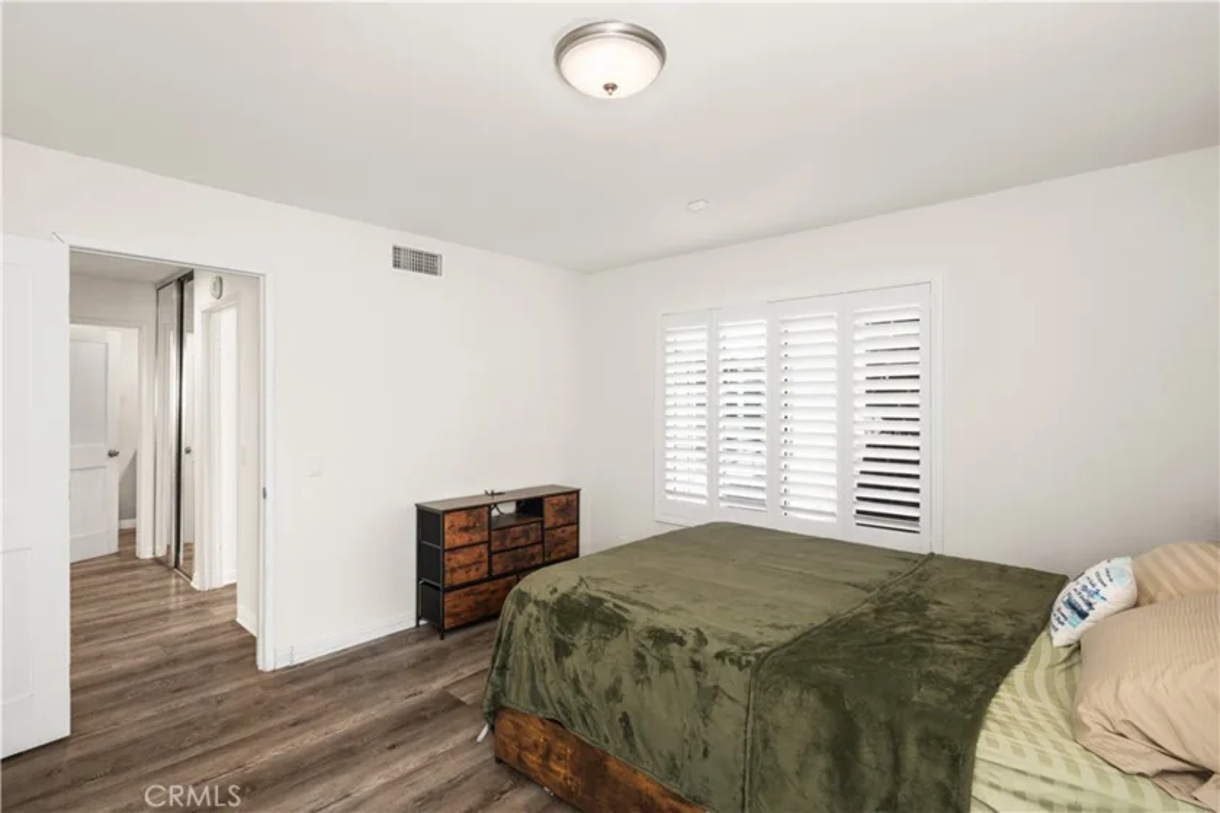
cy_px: 406
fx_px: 474
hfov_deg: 104.3
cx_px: 610
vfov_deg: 81.2
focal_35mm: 14
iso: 31
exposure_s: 1/1.67
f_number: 6.3
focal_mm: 14
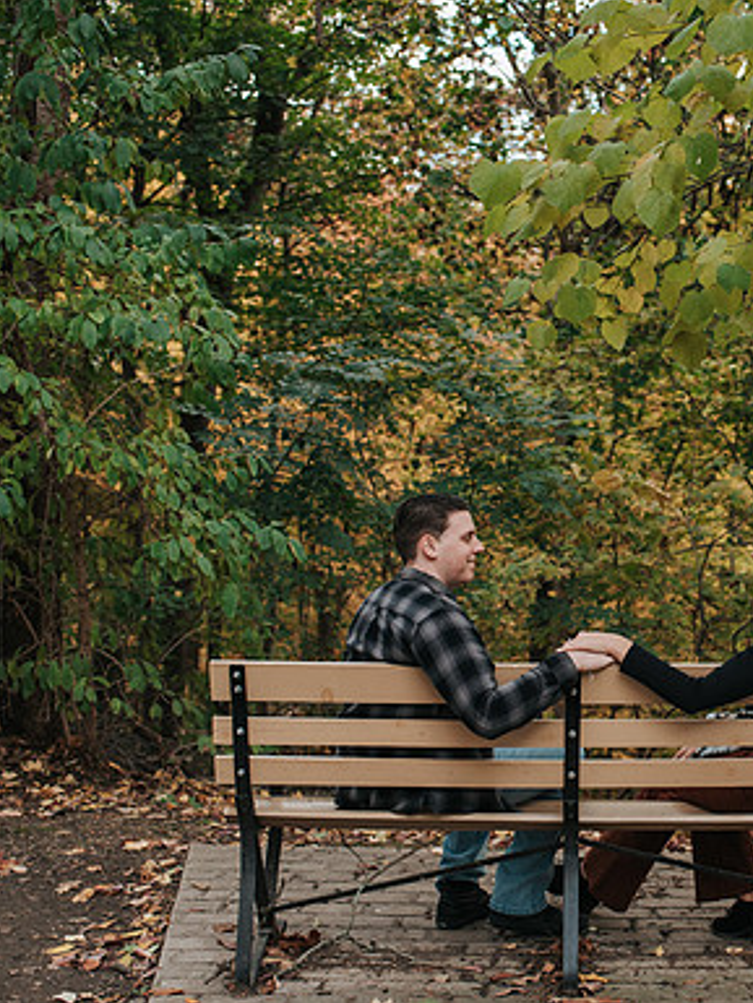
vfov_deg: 33.2
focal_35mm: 58
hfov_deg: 24.7
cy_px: 573
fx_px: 1681
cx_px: 641
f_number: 3.2
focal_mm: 35
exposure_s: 1/320
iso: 1000
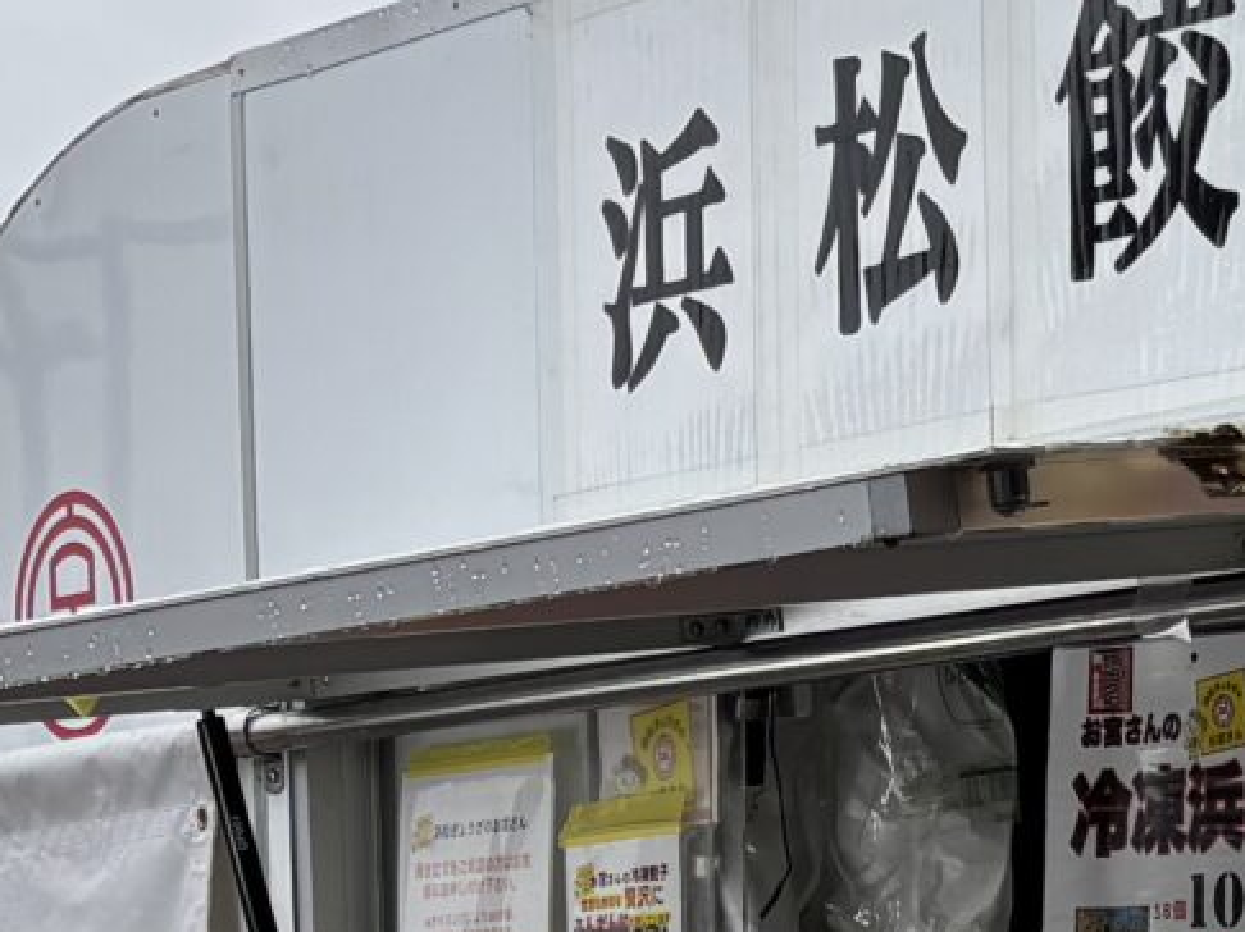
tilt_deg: -8.1
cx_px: 1394
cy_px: 1823
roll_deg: -0.4
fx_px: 4925
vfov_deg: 10.1
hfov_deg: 14.1
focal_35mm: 137
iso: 50
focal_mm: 5.96
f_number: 1.6
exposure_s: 1/903
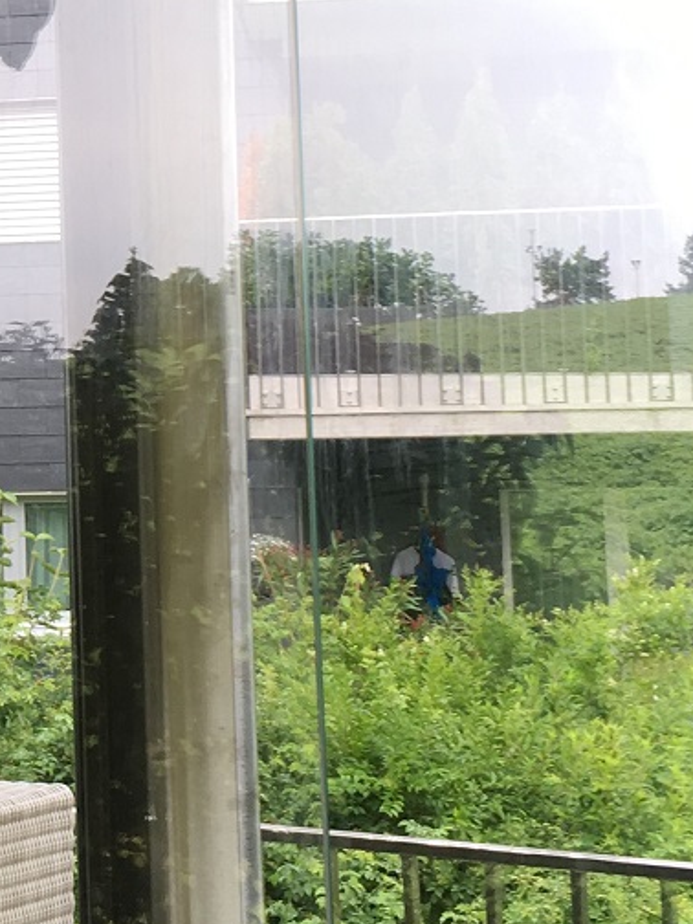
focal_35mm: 92
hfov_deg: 15.4
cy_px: 216
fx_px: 2456
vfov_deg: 21.1
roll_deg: +0.1
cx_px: -167
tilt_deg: +3.7
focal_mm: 4.15
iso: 25
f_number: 2.2
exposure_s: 1/122
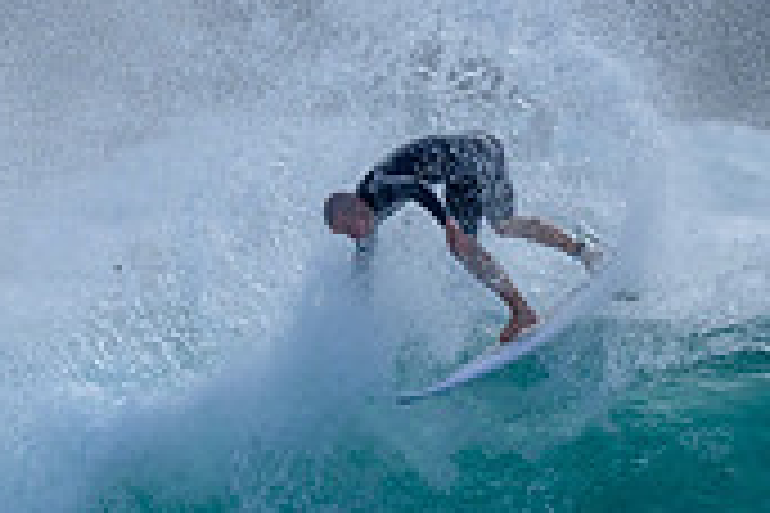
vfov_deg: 0.5
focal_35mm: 2709
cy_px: 601
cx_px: 347
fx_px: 57938
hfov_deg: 0.8
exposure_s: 1/2000
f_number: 6.3
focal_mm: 800
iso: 360
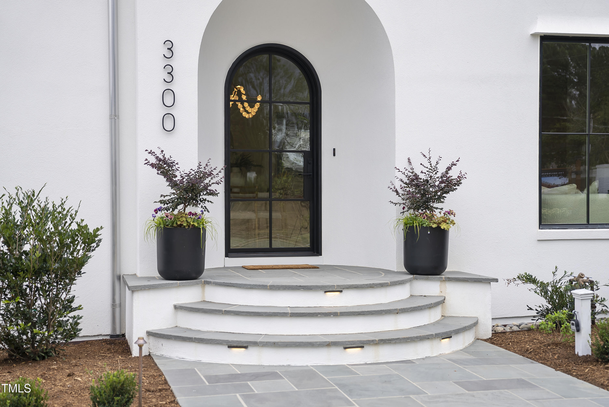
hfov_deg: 38.9
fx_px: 863
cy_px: 204
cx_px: 304
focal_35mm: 51
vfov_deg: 26.5
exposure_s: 1/1000
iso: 80
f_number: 2.8
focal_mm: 51
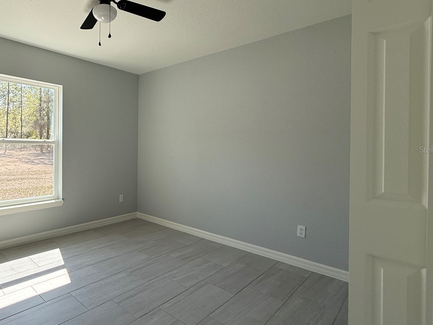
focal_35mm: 21
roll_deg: -0.7
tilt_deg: +0.6
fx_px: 263
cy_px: 149
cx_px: 133
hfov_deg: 75.6
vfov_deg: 63.3
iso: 64
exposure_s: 1/166
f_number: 2.2
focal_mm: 2.22
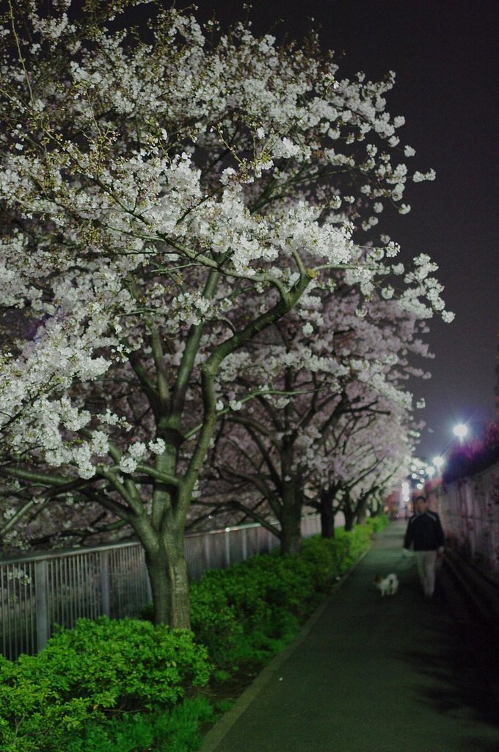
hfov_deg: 25.7
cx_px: 250
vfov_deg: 37.9
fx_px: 1094
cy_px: 376
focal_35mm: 52
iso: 1600
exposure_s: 1/8
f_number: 2.2
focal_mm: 35
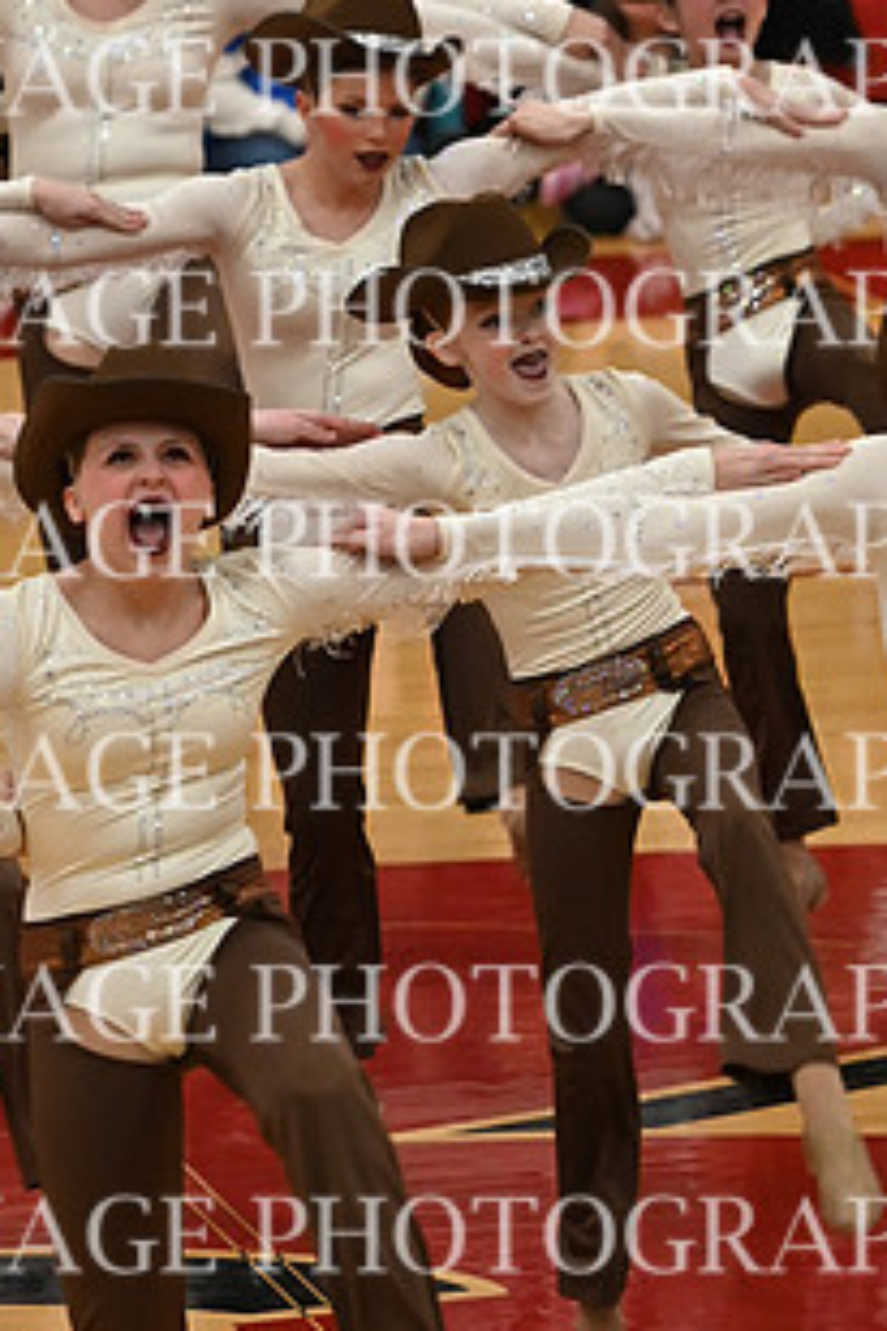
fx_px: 12676
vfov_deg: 6.0
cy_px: 887
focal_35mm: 343
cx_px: 222
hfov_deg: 4.0
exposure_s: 1/400
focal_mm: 122
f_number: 4
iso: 3200
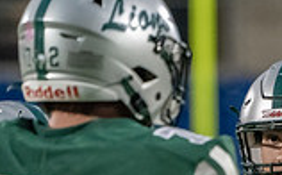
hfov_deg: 1.6
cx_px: 287
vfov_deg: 1.0
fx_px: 10131
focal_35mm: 1321
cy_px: 315
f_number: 5.6
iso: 8000
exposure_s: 1/800
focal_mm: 352
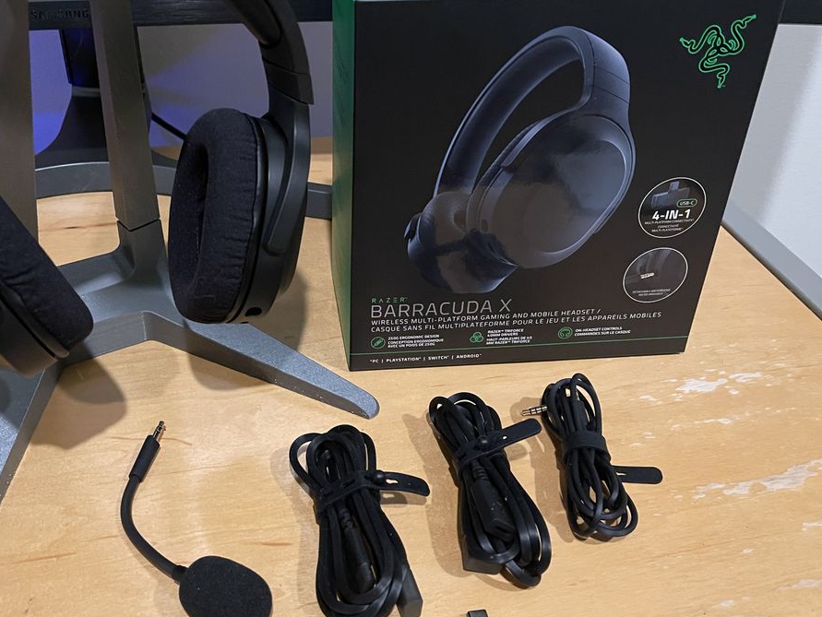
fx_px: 831
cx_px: 321
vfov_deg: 40.7
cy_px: 281
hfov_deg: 52.2
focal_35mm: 35
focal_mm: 5.1
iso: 800
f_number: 1.6
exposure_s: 1/29
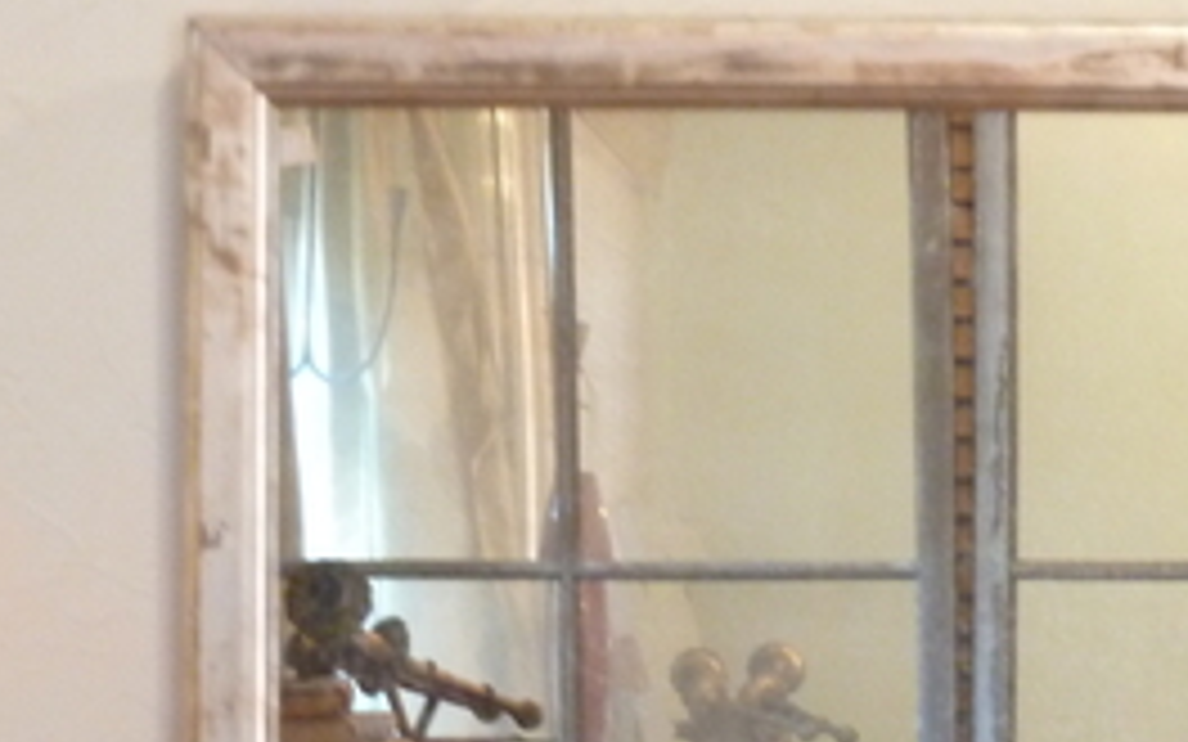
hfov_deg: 7.9
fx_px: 8645
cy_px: 854
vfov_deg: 4.9
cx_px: 909
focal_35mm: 267
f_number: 4.4
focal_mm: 18.2
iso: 400
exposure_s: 1/10
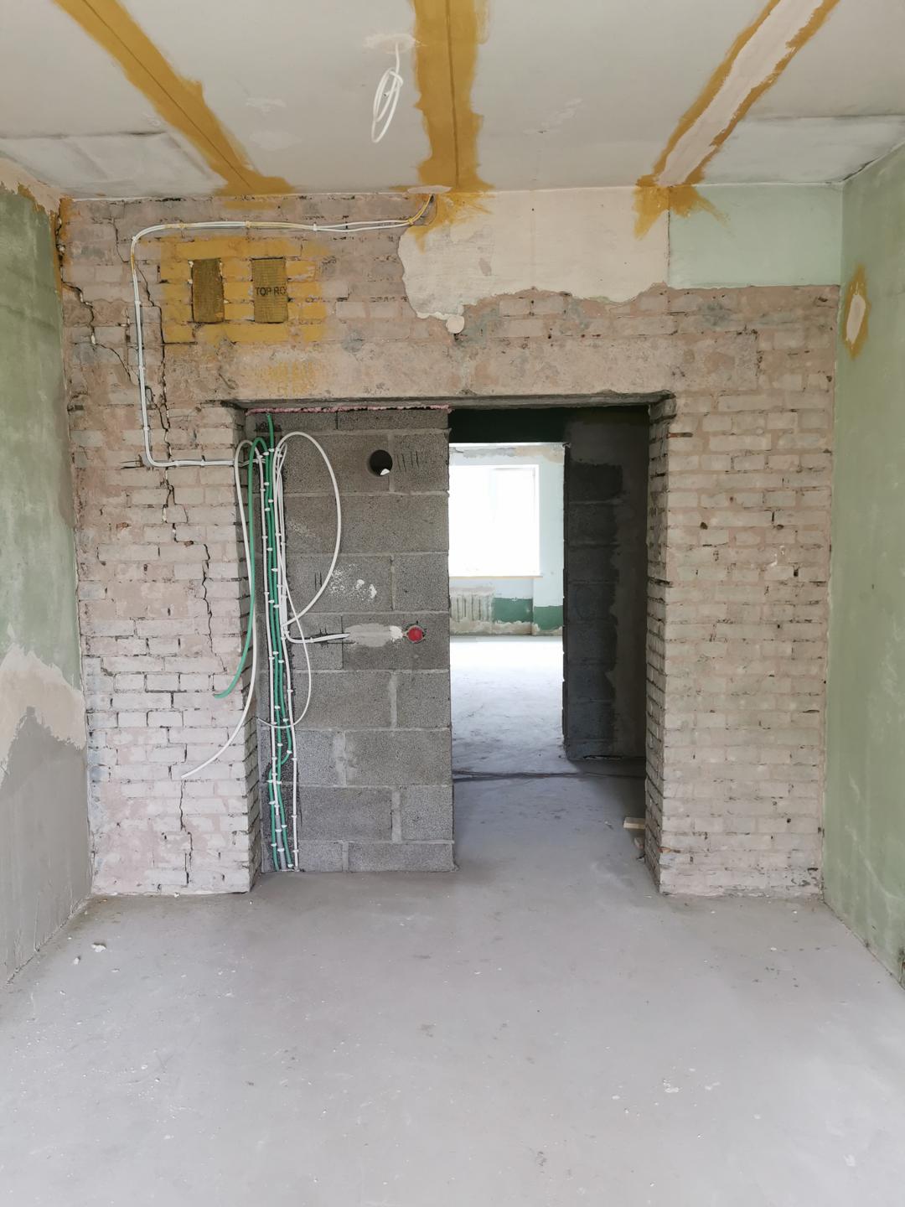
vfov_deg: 65.3
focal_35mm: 27
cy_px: 604
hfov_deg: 51.4
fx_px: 941
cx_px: 452
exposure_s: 1/50
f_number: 1.6
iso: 160
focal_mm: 5.56
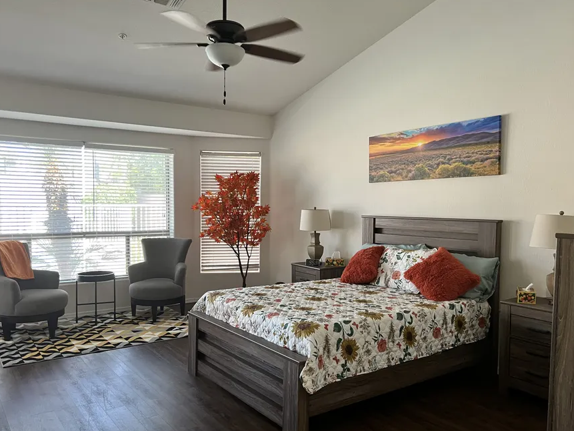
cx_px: 279
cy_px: 232
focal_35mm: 29
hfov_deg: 61.6
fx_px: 481
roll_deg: -0.4
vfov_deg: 48.2
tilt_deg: -4.1
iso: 250
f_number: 1.5
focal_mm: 5.7
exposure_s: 1/60
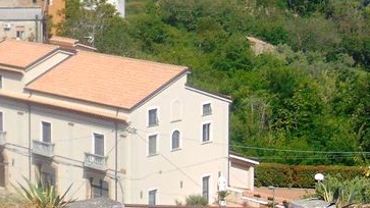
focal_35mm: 126
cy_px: -32
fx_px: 1236
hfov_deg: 16.7
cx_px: 14
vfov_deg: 9.5
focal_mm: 6.3
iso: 80
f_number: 8.3
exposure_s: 1/320
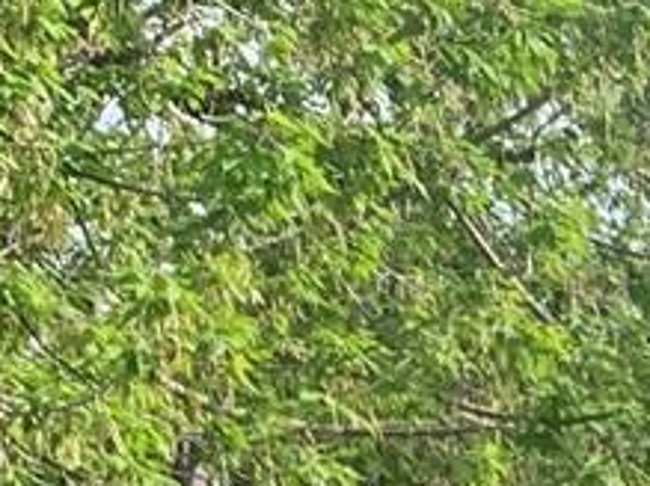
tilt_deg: -5.7
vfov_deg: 7.3
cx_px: 1060
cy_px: 1191
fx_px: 3566
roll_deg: +0.7
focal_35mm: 190
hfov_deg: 10.0
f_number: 1.8
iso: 25
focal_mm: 4.25
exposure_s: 1/461
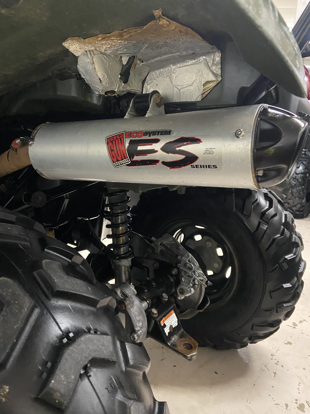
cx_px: 155
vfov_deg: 67.3
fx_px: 310
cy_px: 207
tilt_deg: -11.7
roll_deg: -2.8
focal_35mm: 26
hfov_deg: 53.1
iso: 800
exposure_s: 1/30
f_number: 1.8
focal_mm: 4.25
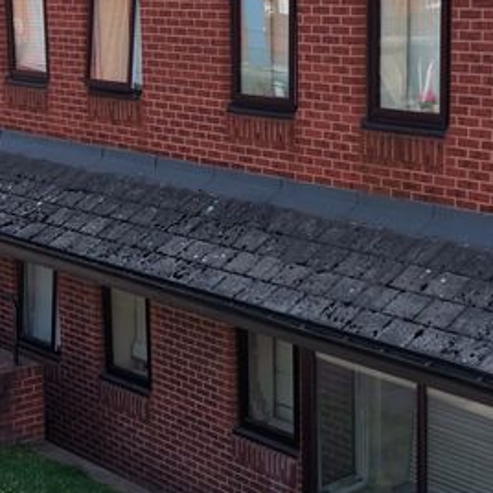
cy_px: 220
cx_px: 327
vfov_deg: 19.7
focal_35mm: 88
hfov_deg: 19.7
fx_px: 1418
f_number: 1.8
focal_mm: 8.67
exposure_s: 1/800
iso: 100
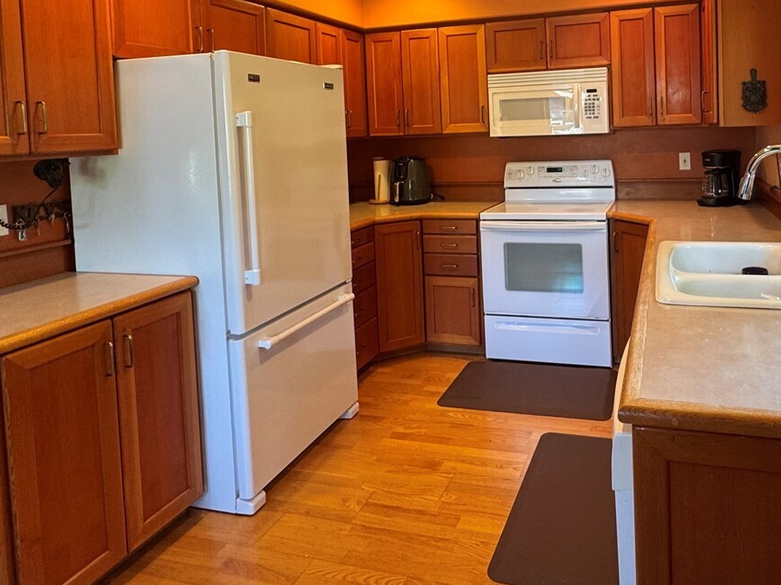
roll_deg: +1.8
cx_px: 505
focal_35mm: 26
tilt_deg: -3.7
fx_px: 586
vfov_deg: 51.0
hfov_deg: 65.9
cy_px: 153
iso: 160
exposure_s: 1/60
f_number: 2.2
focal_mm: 2.22
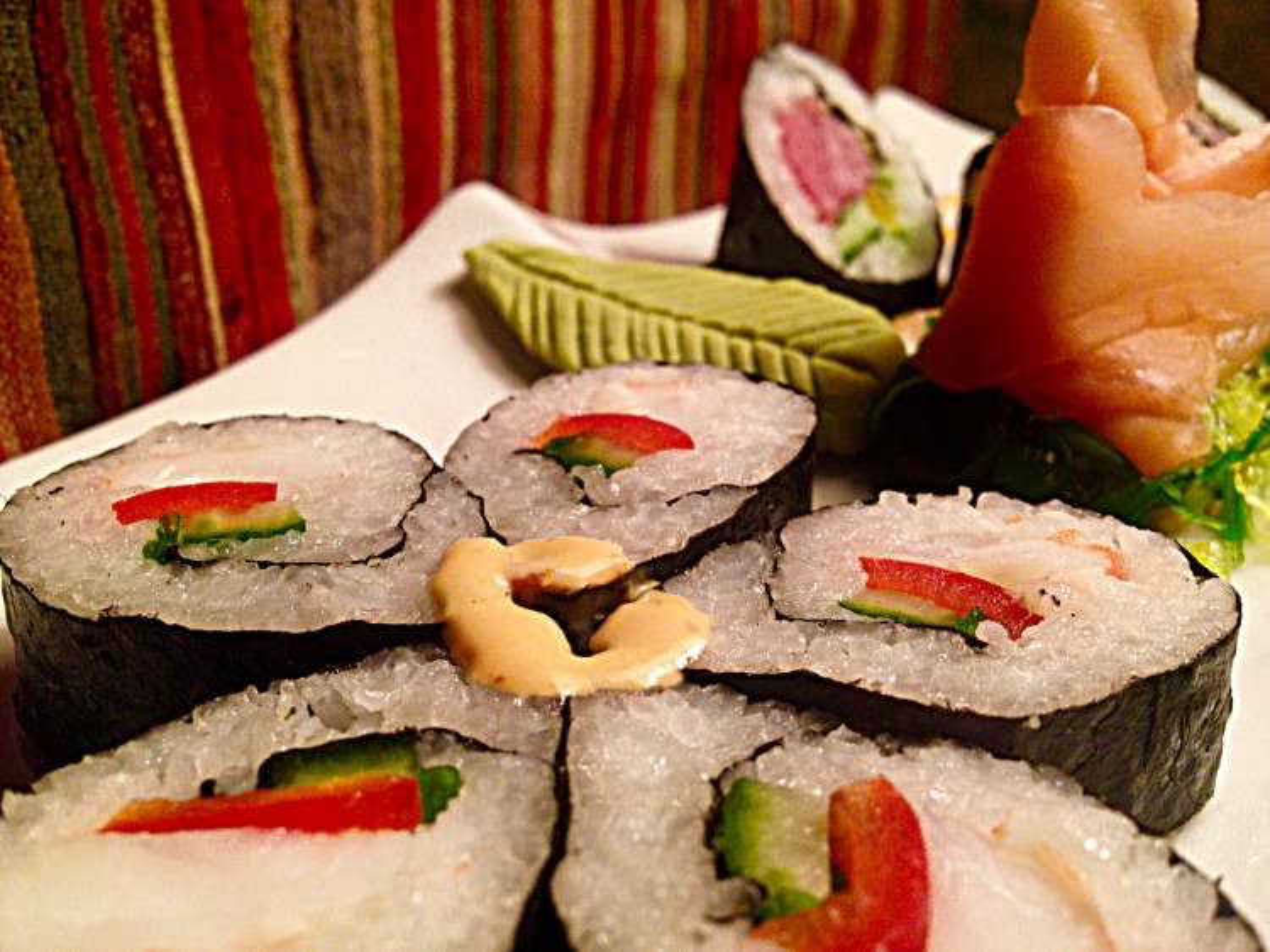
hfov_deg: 55.4
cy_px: 476
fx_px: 1210
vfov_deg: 42.9
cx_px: 635
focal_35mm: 33
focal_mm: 4.12
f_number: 2.4
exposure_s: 1/20
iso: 100
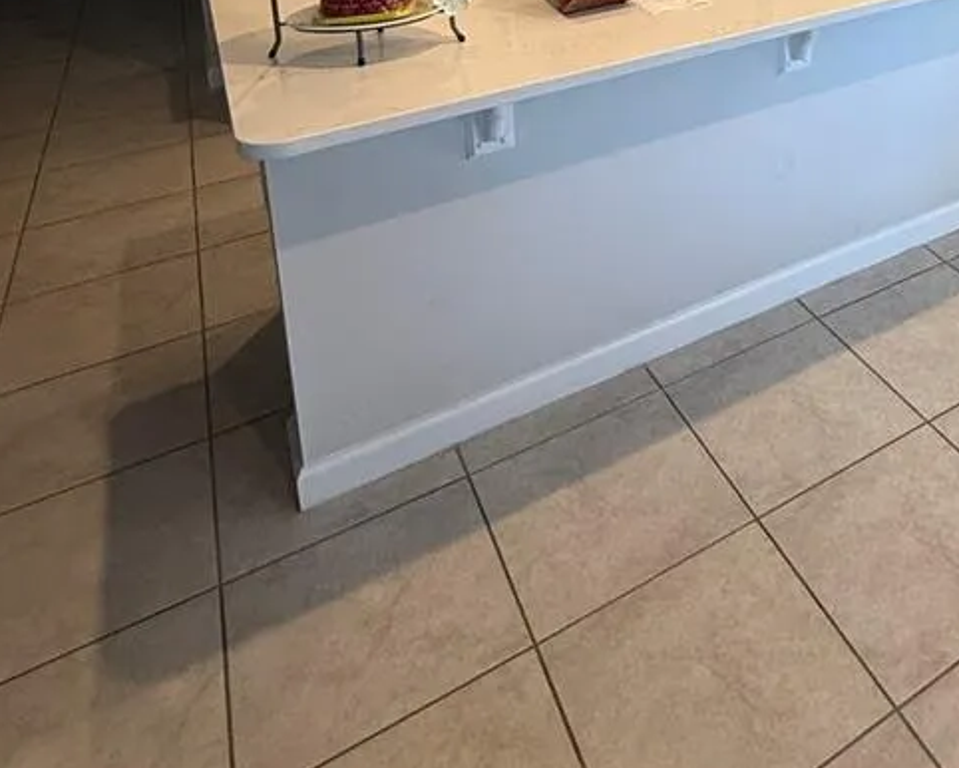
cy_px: -117
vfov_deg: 35.6
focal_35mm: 34
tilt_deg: -9.9
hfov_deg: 48.4
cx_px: 828
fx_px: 965
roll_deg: -2.3
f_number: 2.2
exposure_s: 1/120
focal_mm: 2.22
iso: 160
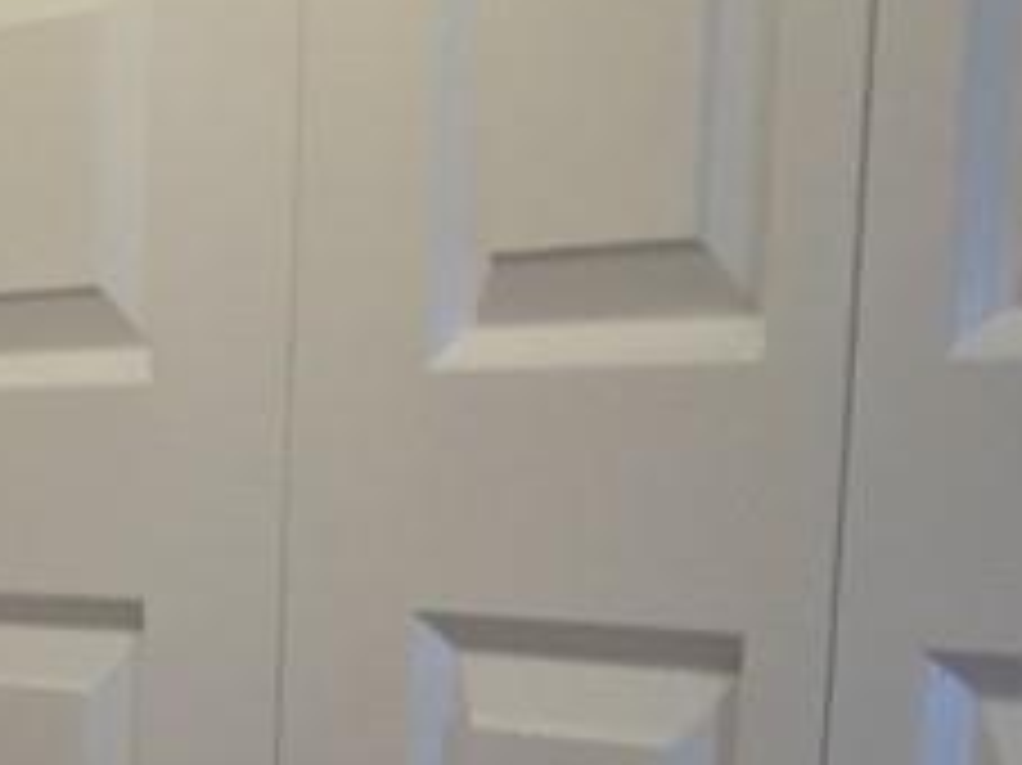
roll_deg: +1.4
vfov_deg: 10.4
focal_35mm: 131
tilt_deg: -15.3
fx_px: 3866
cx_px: -891
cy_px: 1530
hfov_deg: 13.3
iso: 64
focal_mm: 4.15
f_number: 2.2
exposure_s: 1/30
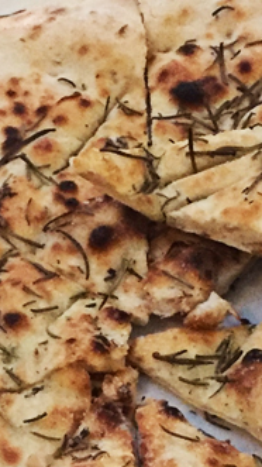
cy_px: 400
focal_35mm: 98
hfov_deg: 12.3
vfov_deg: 21.4
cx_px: 116
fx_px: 1211
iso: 400
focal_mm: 4.15
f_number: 2.2
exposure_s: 1/17
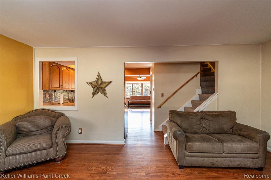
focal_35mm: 15
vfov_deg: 77.3
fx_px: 113
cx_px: 136
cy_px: 90
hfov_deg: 100.4
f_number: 4.5
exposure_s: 1/100
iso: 1000
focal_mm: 10
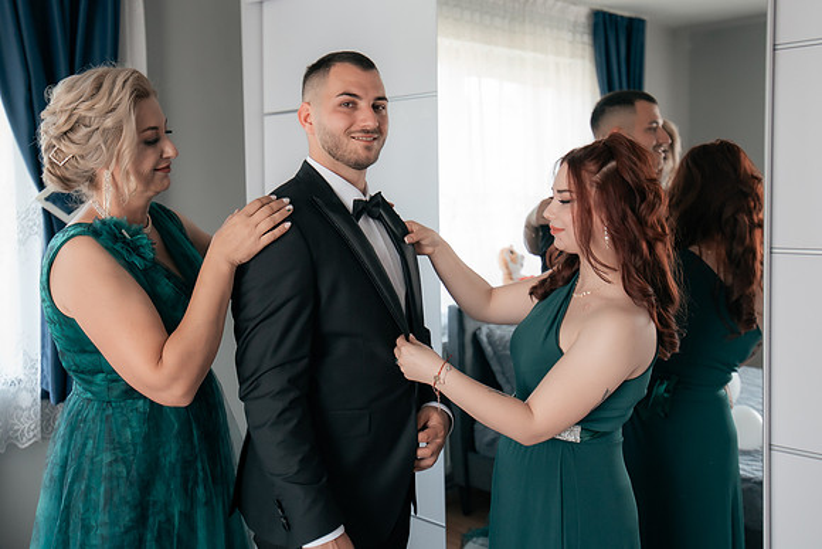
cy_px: 272
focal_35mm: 38
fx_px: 872
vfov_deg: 34.9
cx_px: 350
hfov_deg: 50.3
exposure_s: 1/250
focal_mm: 28
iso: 1600
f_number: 2.8
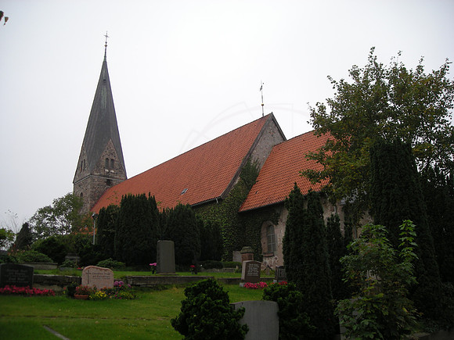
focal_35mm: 35
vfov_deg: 40.7
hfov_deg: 52.6
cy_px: 170
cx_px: 227
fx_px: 459
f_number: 2.8
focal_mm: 5.7
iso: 50
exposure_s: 1/160
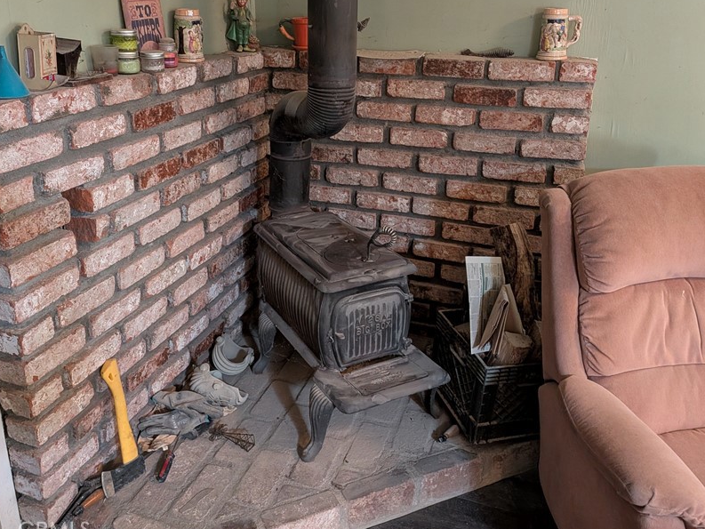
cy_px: 201
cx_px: 342
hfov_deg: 58.3
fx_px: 631
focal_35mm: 31
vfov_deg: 45.1
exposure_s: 1/40
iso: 1172
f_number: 1.7
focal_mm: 4.53
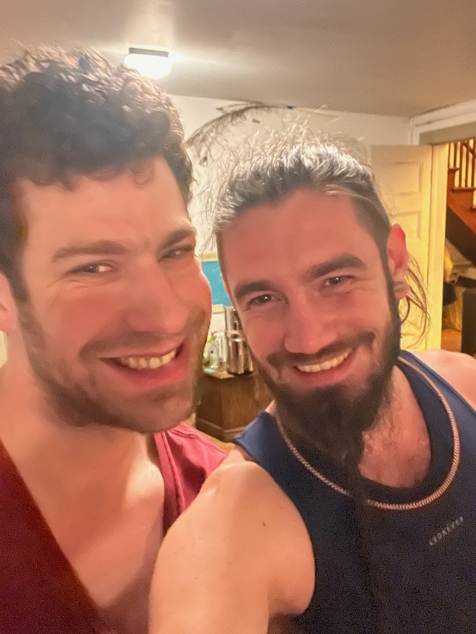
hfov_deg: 46.8
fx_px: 550
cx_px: 238
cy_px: 317
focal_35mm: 30
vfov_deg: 60.0
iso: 2000
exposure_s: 1/15
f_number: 2.2
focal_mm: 2.71
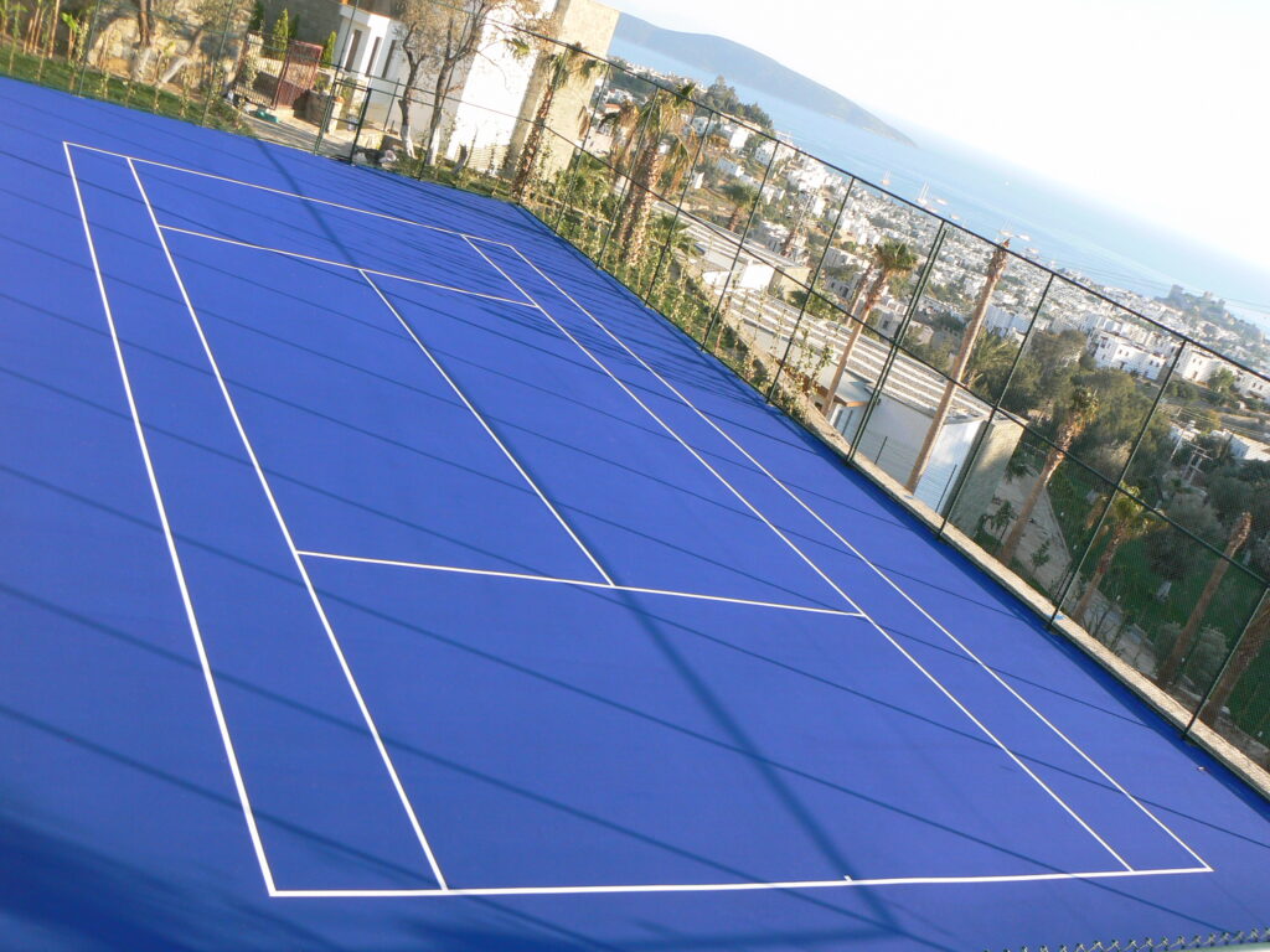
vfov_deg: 39.7
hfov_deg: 51.4
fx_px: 1321
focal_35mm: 36
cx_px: 635
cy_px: 476
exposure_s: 1/160
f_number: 5.6
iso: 80
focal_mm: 6
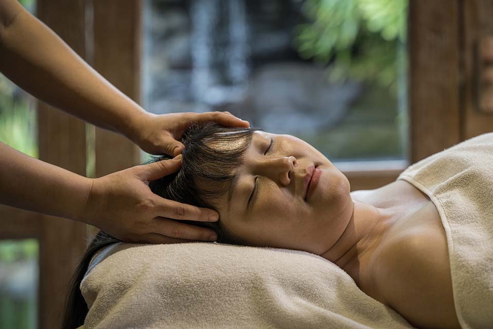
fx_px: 1328
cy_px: 164
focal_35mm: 97
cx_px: 246
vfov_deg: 14.1
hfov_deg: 21.0
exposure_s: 1/200
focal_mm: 97
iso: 800
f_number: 4
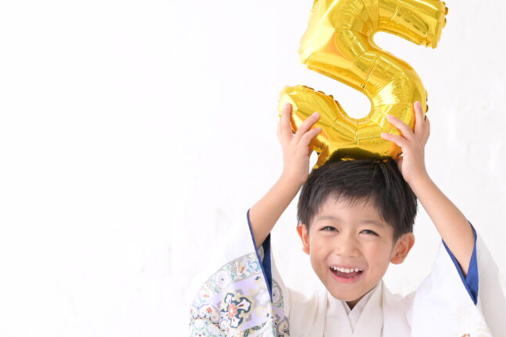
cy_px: 184
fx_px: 1110
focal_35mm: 79
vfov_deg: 17.3
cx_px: 319
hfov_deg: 25.6
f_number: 2.8
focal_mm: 50
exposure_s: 1/200
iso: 160
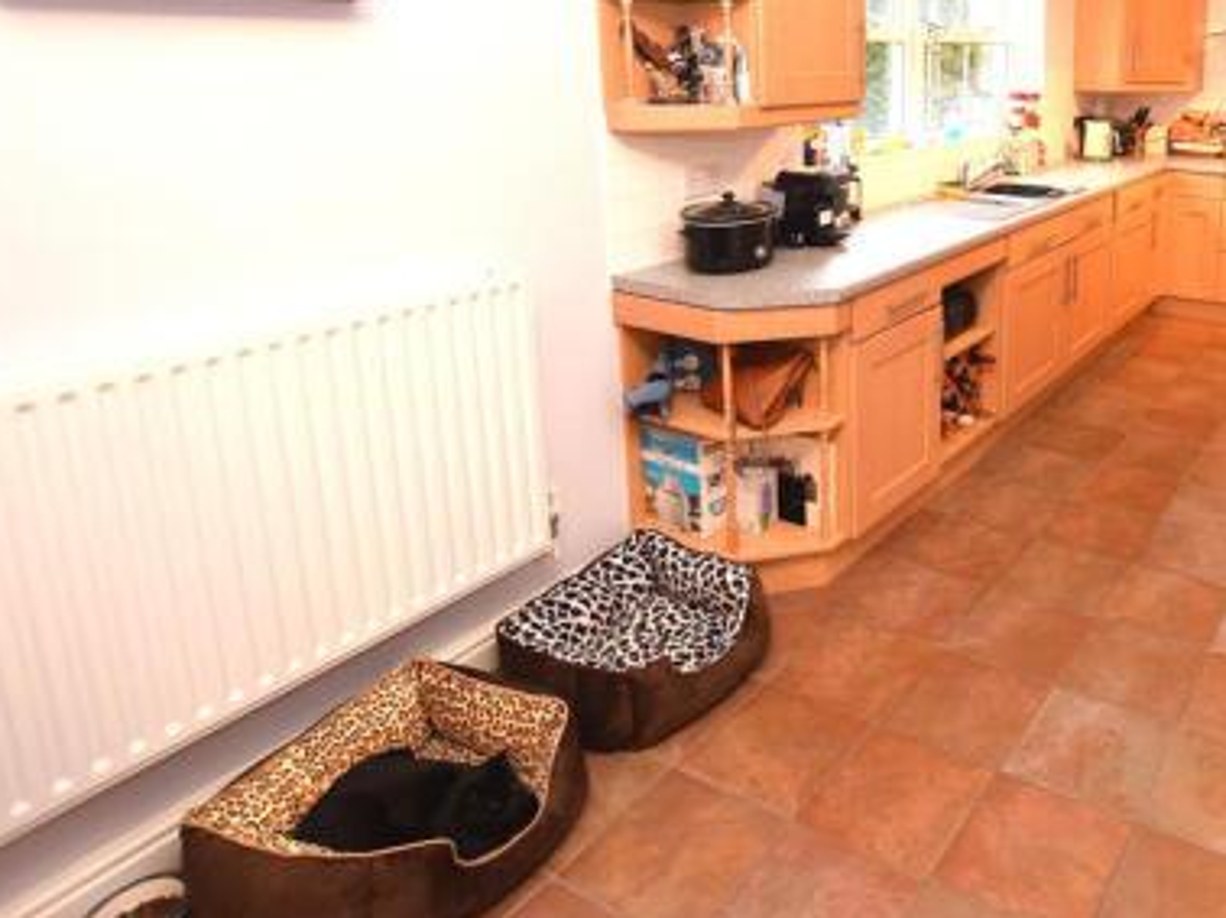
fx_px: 885
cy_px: 235
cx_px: 994
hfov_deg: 63.0
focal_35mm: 25
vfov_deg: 52.5
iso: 900
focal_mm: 10
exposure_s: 1/60
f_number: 4
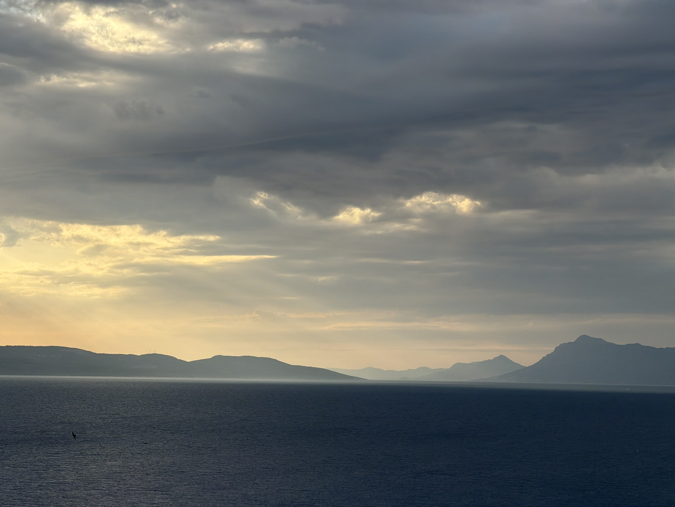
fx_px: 1950
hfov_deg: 19.6
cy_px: 254
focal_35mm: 100
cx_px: 338
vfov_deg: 14.8
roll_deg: -1.0
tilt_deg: +2.4
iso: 40
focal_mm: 16.89
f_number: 2.8
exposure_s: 1/631
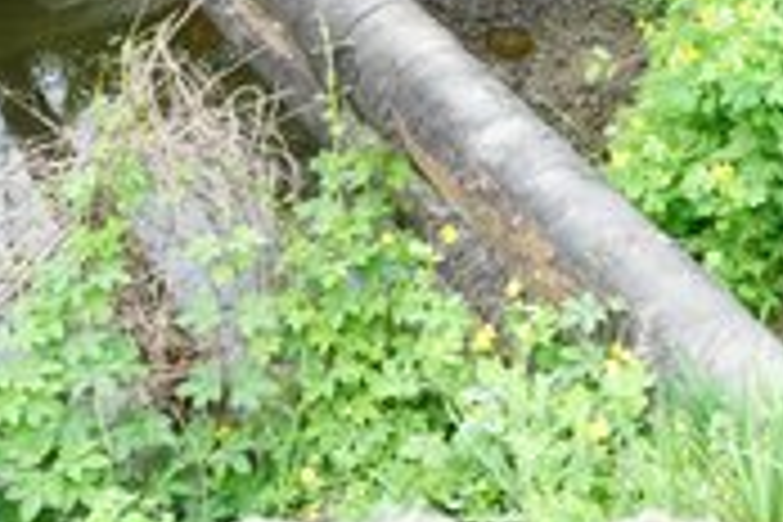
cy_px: -50
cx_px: 500
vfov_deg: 20.9
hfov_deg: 32.2
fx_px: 1348
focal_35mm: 62
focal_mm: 18
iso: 125
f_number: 4
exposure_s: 1/60
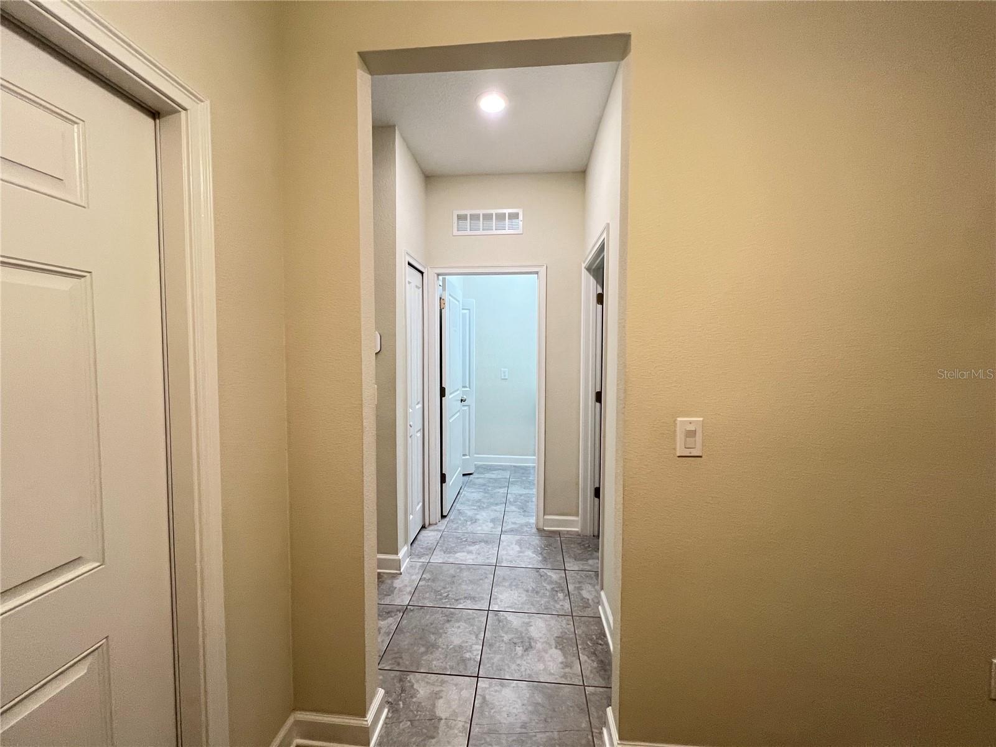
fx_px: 374
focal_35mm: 13
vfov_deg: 89.9
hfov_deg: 106.2
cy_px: 374
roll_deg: +0.1
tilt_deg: -2.3
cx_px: 498
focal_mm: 1.57
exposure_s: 1/60
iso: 250
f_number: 1.8
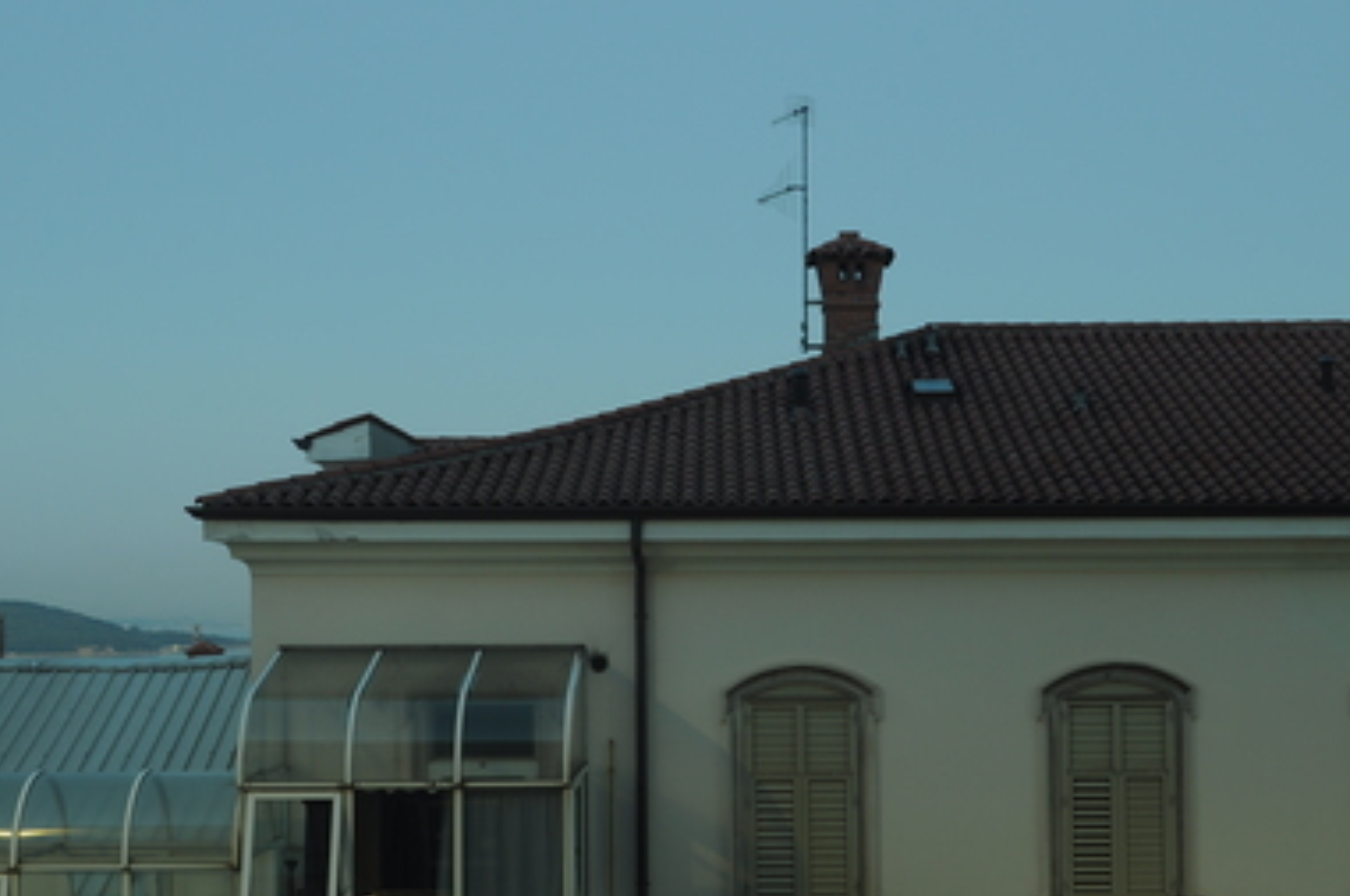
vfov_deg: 23.7
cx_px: 698
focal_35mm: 57
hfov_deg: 35.1
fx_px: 2135
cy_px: 514
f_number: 10
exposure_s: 10
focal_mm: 32
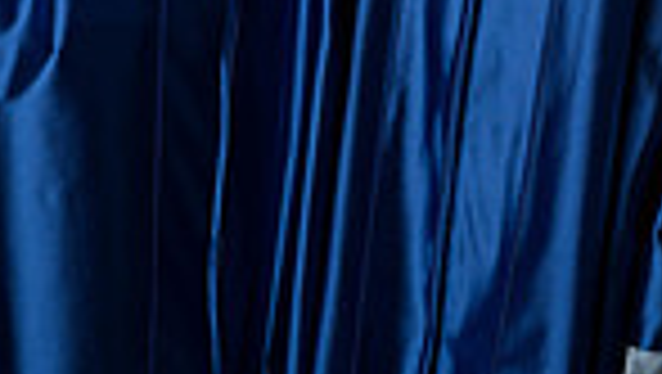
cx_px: 302
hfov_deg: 13.9
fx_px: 2706
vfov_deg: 7.6
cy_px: -379
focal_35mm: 154
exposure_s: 1/125
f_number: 5.6
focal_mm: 48
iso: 200
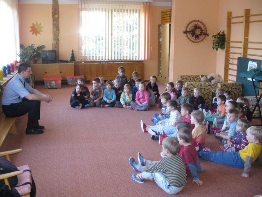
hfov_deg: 50.1
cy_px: 98
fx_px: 280
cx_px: 131
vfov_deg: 38.7
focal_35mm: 37
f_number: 2.8
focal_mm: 6.1
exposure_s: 1/30
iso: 200
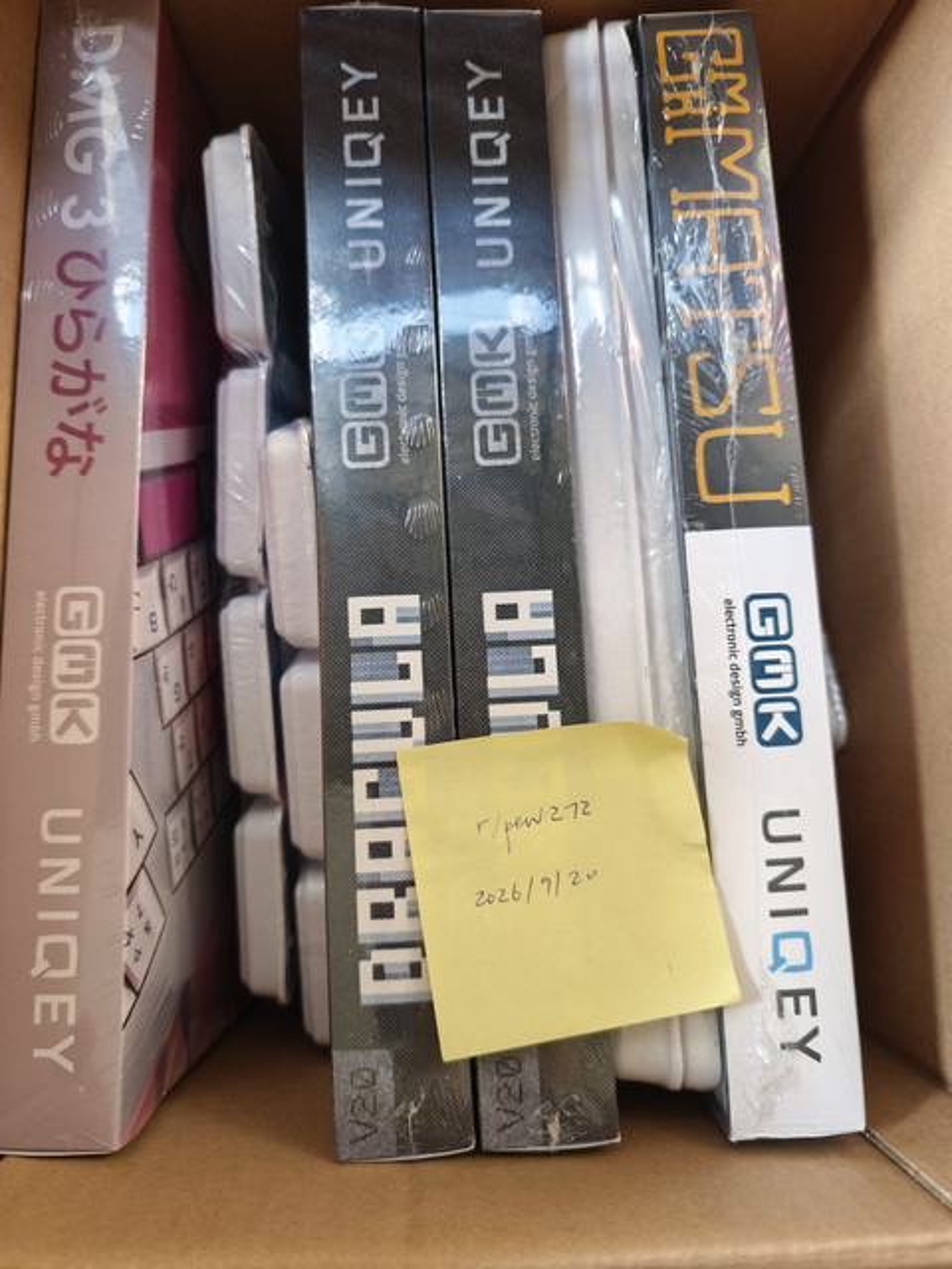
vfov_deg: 73.9
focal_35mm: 23
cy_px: 634
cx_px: 476
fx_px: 843
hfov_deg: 58.9
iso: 320
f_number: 1.6
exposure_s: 1/120
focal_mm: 6.57
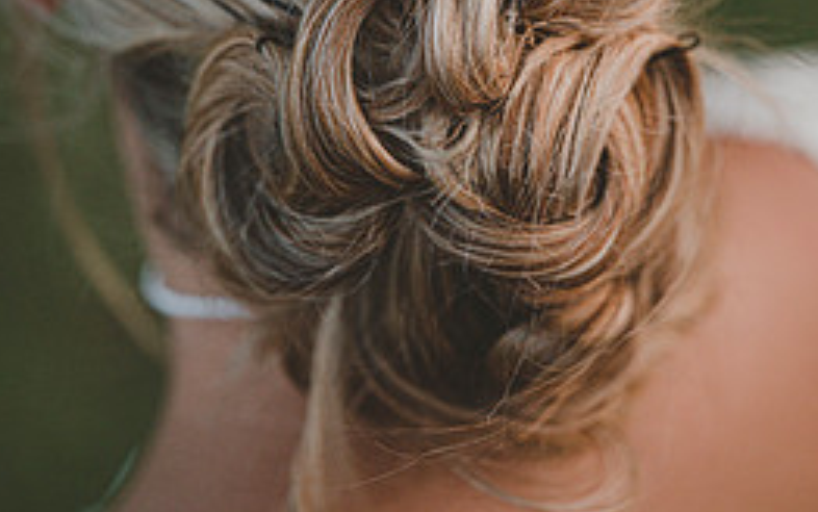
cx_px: 392
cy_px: 50
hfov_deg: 10.0
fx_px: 4684
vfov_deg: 6.2
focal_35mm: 210
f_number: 2.8
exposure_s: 1/125
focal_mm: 120
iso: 1800
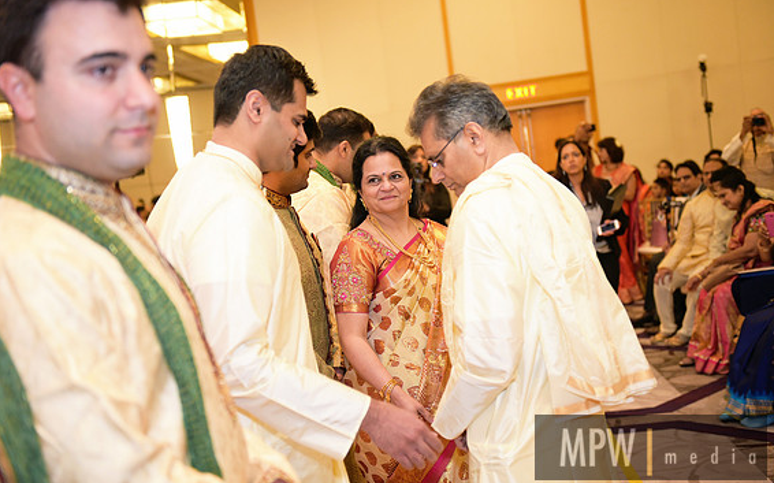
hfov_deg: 43.5
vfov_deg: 28.0
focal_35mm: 46
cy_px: 236
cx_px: 383
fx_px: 970
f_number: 2.8
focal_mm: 44
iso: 2000
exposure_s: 1/160
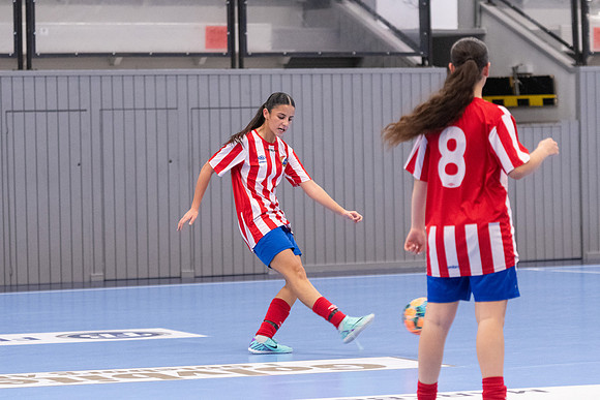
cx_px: 300
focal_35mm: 183
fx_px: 3051
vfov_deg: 7.5
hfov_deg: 11.2
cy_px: 200
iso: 5000
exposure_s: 1/640
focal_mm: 122
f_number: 3.2
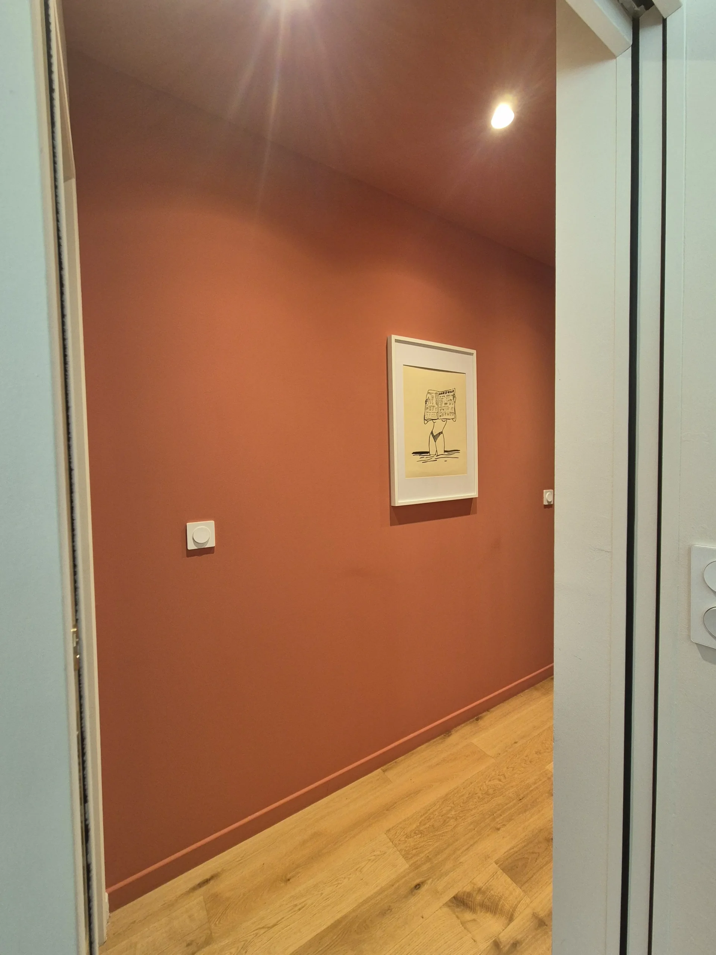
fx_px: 359
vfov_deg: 106.2
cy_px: 478
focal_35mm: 13
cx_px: 358
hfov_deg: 89.9
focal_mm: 2.2
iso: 250
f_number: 2.2
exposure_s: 1/100
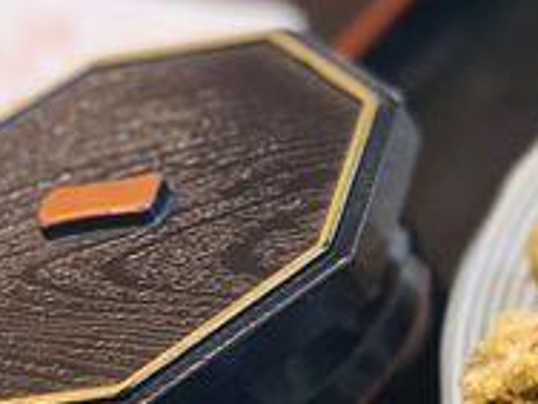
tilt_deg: -45.0
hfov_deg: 16.4
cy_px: 261
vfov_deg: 14.5
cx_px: 944
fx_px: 1585
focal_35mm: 102
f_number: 1.78
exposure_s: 1/60
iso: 160
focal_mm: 6.86
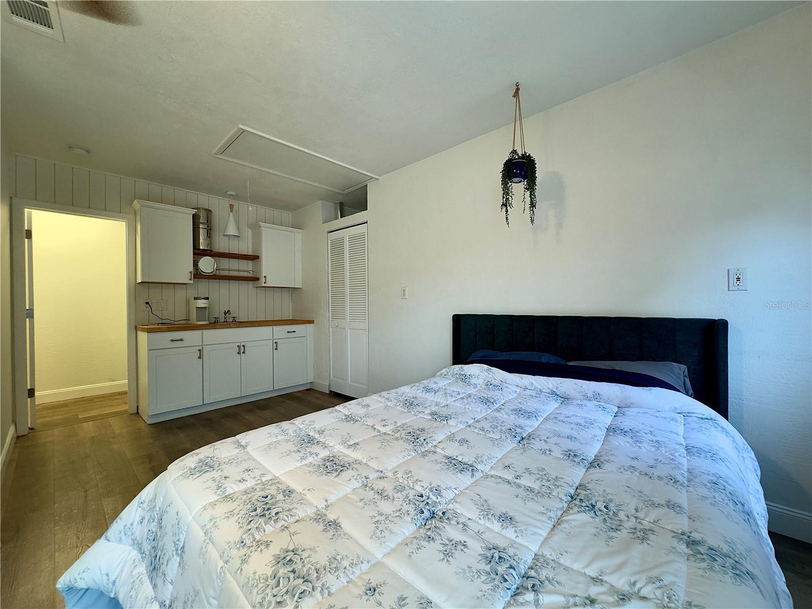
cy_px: 304
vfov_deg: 85.7
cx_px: 406
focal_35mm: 14
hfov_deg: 102.1
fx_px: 328
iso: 250
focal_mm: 2.22
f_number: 2.2
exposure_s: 1/60
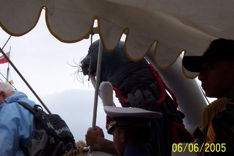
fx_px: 676
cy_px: 74
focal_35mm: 104
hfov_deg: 19.6
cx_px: 109
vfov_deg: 13.2
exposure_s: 1/350
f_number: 6.7
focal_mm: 18.7
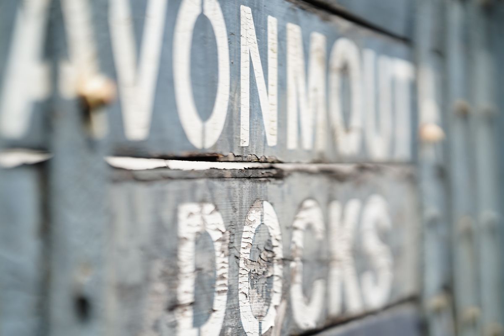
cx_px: 252
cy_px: 168
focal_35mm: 85
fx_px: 1190
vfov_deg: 16.1
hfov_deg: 23.9
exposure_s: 1/8000
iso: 200
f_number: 1.4
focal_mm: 85
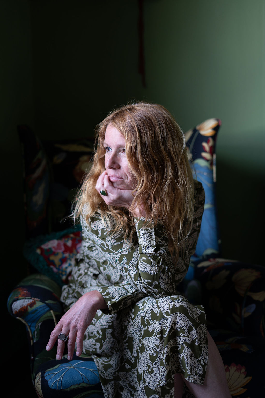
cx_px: 132
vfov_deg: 39.6
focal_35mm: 50
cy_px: 199
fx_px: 552
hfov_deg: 27.0
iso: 250
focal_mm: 50
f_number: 2.2
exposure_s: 1/125
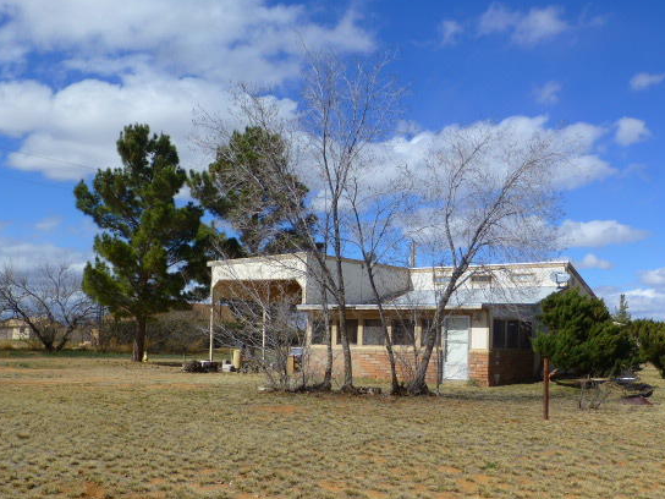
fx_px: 768
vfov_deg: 35.9
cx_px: 385
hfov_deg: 46.6
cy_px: 286
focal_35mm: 40
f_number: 3.7
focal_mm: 6.1
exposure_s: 1/1600
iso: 100
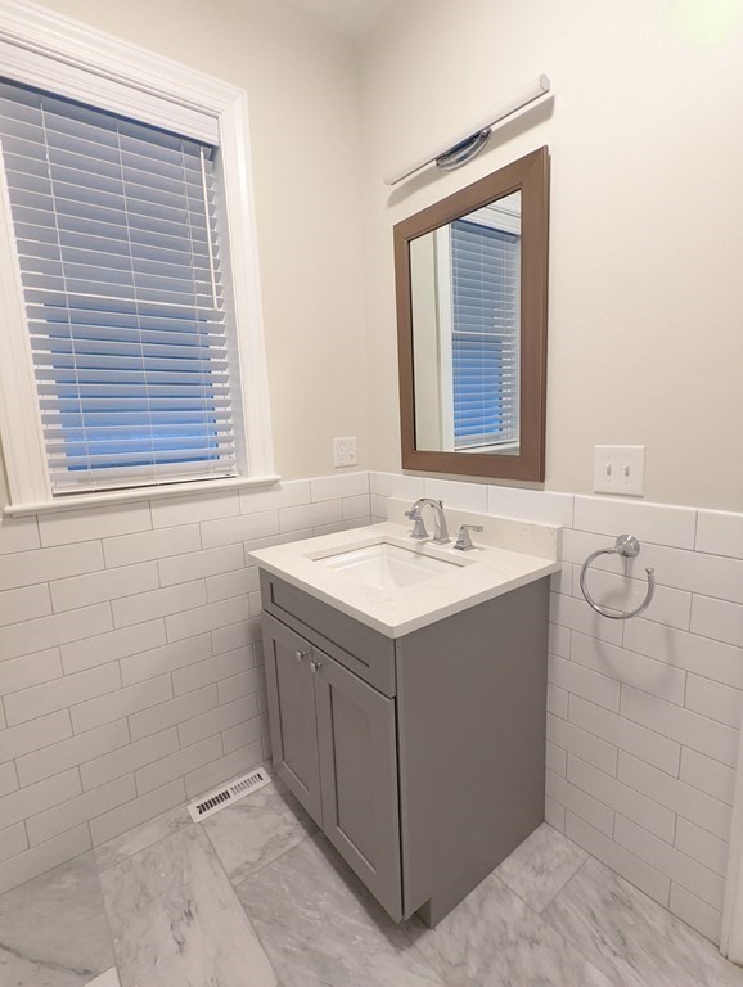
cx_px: 372
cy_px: 494
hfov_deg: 78.2
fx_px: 457
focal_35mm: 16
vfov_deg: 94.4
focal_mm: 2.35
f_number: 2.2
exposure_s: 1/60
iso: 555
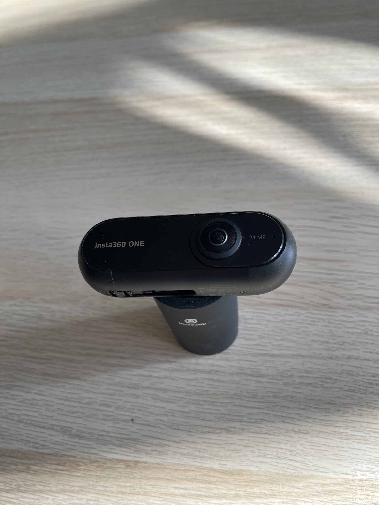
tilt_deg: -60.9
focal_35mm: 26
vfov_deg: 67.3
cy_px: 252
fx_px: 380
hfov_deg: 53.1
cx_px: 190
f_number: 1.6
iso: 32
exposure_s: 1/126
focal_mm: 5.1
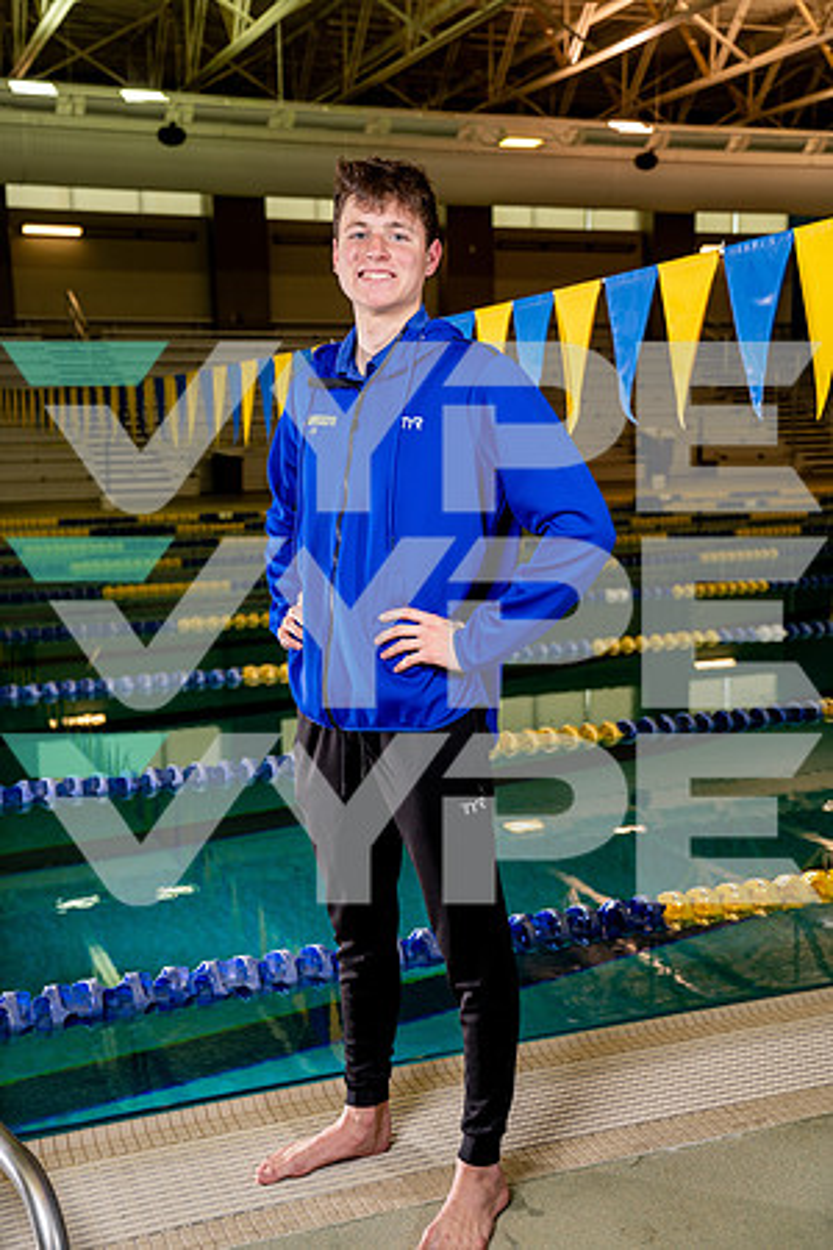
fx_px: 1492
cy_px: 625
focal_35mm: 43
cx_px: 416
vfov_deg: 45.4
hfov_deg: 31.2
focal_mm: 43
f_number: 4
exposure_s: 1/200
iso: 400
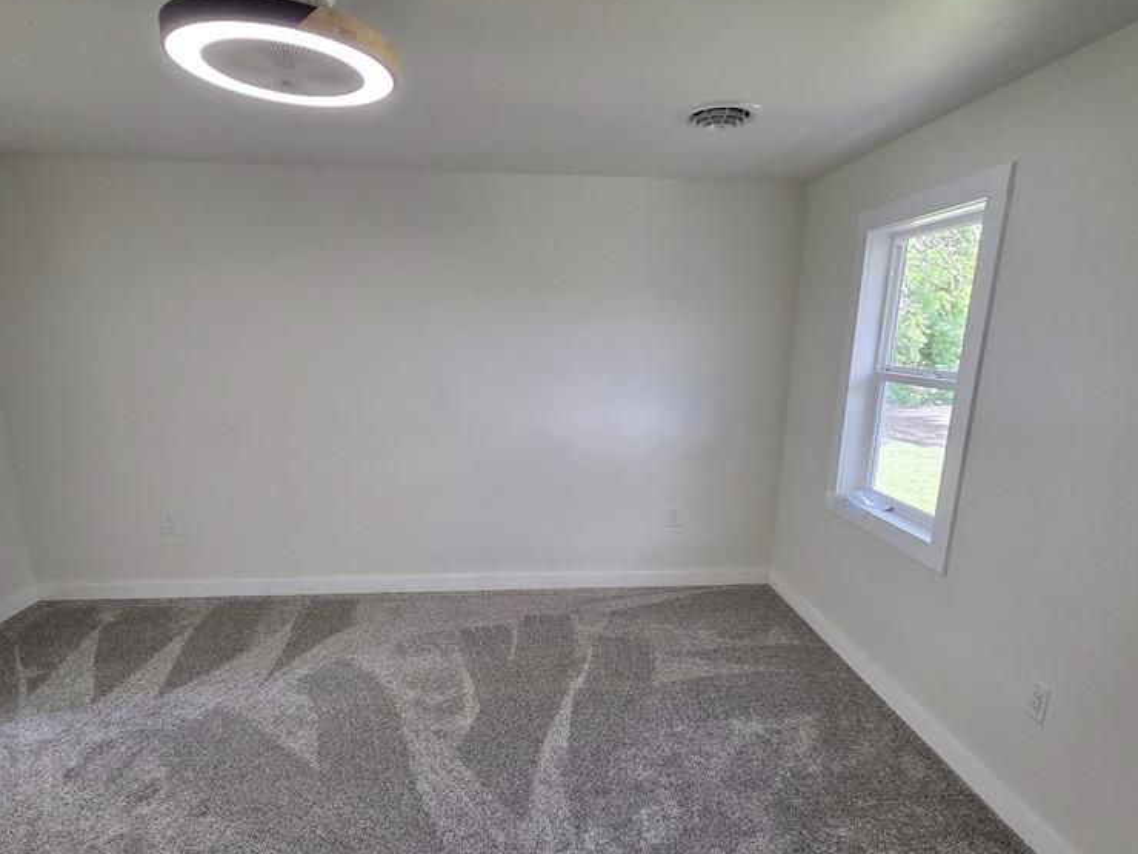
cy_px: 497
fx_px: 592
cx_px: 578
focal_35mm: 18
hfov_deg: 87.7
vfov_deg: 71.1
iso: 250
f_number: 2.2
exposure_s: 1/120
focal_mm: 2.2
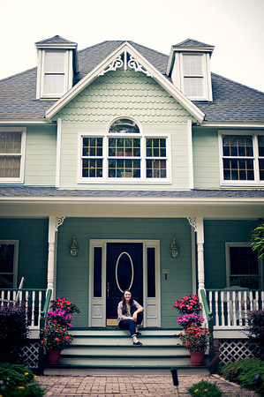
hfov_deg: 26.9
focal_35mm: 50
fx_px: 551
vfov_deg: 39.6
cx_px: 132
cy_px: 198
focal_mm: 50
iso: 200
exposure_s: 1/250
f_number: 1.4
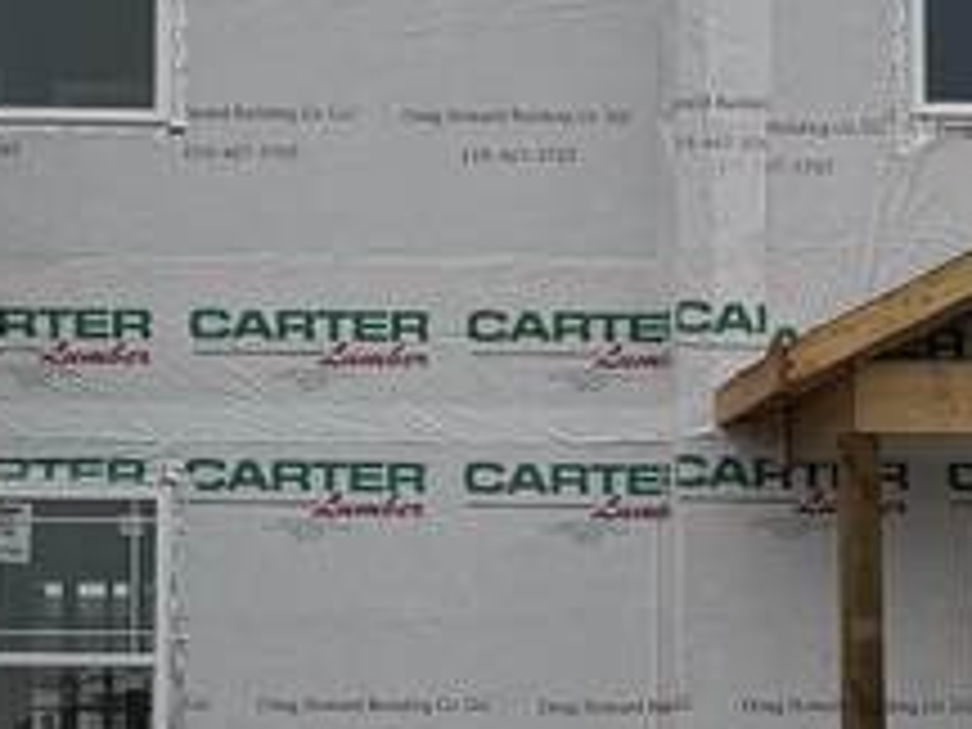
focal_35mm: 142
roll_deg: +0.2
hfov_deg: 13.9
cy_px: 464
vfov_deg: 10.4
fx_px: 3987
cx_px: 297
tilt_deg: +5.1
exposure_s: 1/11905
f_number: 1.78
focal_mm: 6.76
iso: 80
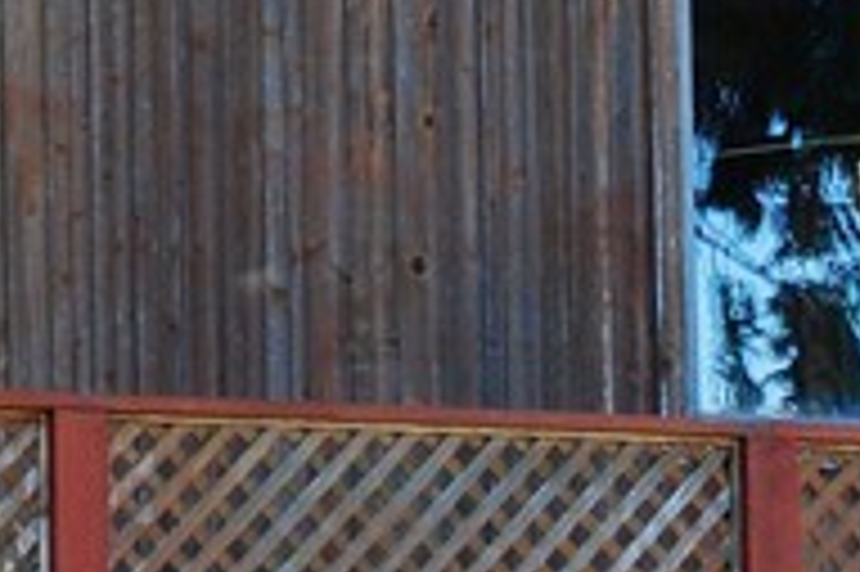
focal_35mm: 375
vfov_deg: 3.7
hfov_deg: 5.5
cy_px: -99
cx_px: 34
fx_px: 8950
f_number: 6.3
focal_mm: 44
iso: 400
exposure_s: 1/200
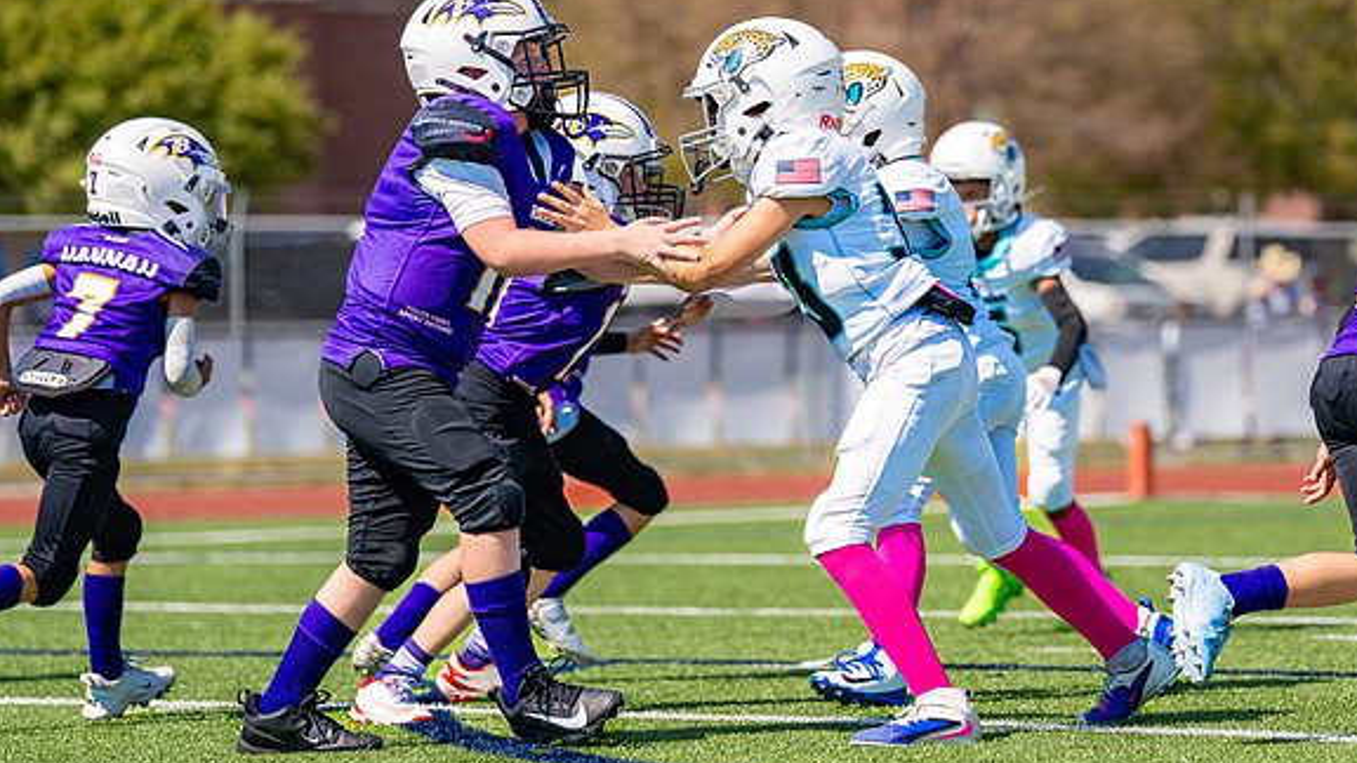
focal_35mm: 193
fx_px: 6945
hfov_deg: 11.1
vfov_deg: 6.3
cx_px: 910
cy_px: 256
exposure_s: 1/2000
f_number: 2.8
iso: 100
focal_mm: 124
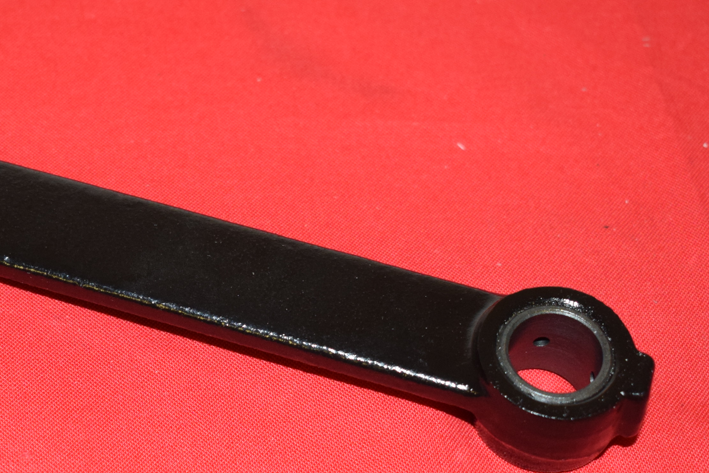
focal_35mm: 88
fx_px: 1734
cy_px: 271
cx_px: 181
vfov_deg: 15.5
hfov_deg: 22.9
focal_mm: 29
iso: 1250
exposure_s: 1/200
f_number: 5
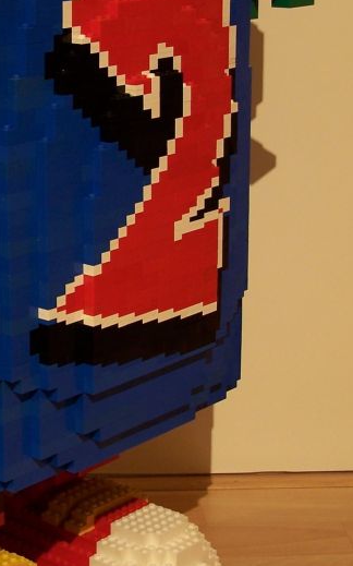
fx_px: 1386
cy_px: 219
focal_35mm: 90
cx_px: -27
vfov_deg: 23.0
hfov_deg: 14.2
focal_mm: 7.1
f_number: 2.9
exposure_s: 1/2
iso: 80
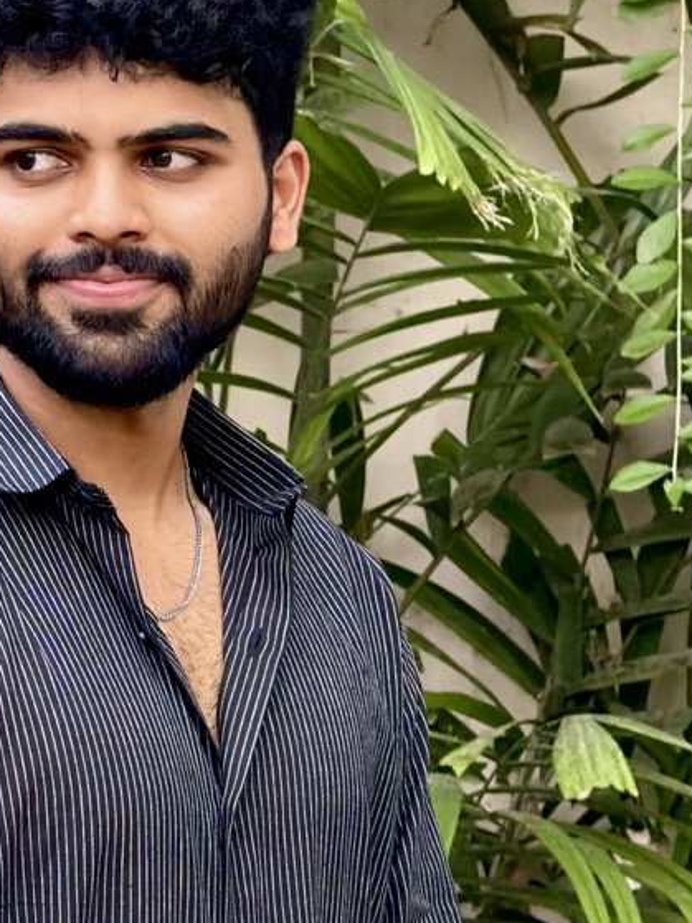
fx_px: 6106
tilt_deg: -3.9
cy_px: 811
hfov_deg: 6.5
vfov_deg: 8.6
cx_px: 83
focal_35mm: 229
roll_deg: +0.0
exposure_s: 1/121
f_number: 2.8
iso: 250
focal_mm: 16.89
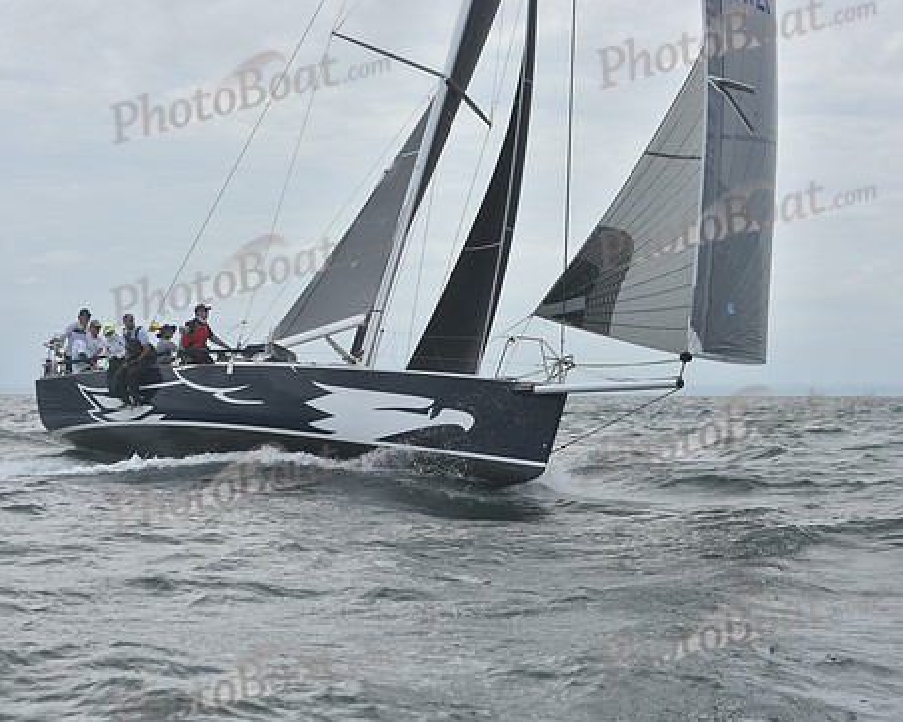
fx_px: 2244
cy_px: 351
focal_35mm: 84
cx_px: 495
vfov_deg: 18.3
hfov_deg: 22.7
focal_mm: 70
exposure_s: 1/1250
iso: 200
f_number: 6.3
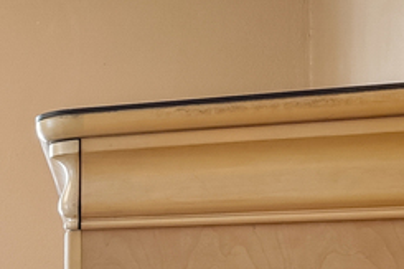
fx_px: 1226
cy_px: 343
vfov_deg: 12.2
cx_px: -552
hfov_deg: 13.7
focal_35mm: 109
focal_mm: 16.5
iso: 400
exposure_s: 1/10
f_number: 8
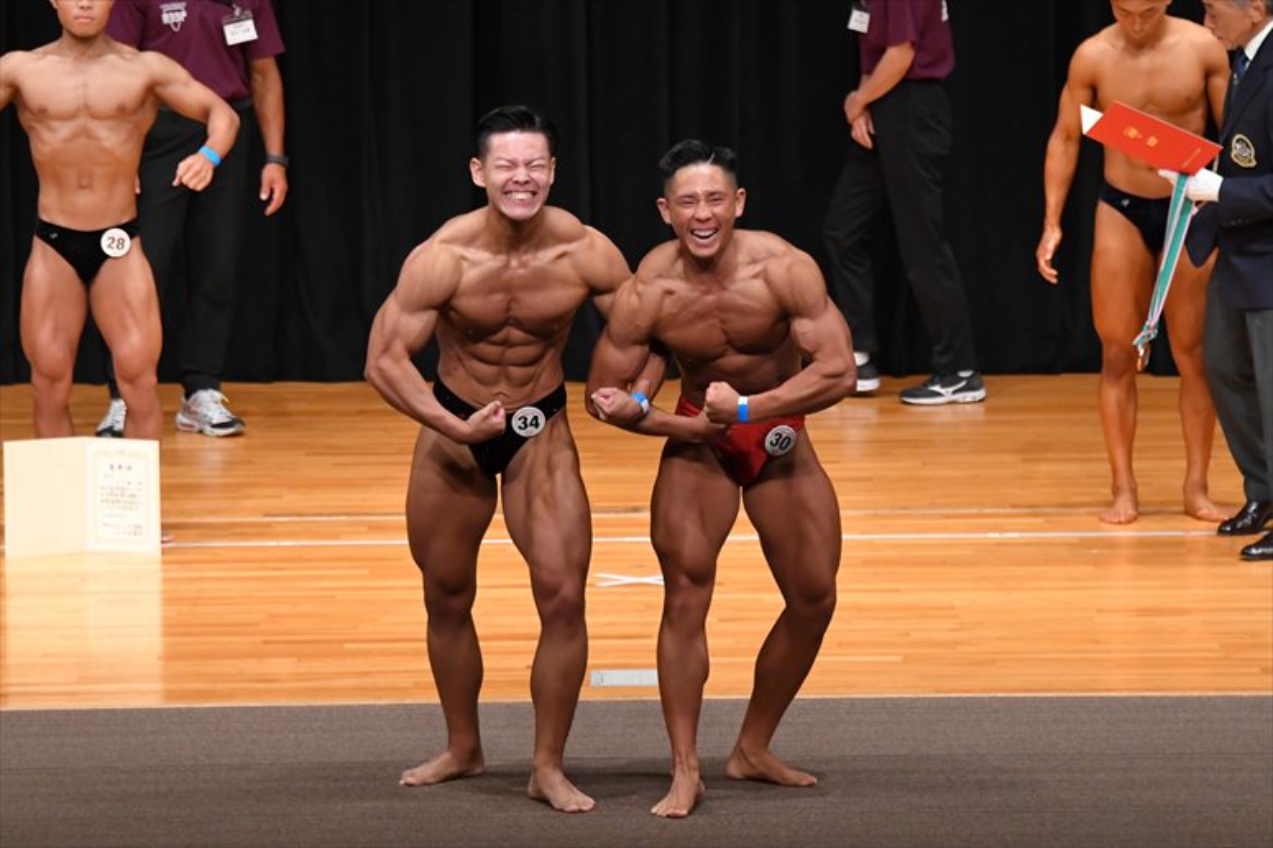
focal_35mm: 240
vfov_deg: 5.7
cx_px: 636
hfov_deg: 8.6
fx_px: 8483
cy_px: 424
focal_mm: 160
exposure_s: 1/400
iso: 4000
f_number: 5.6
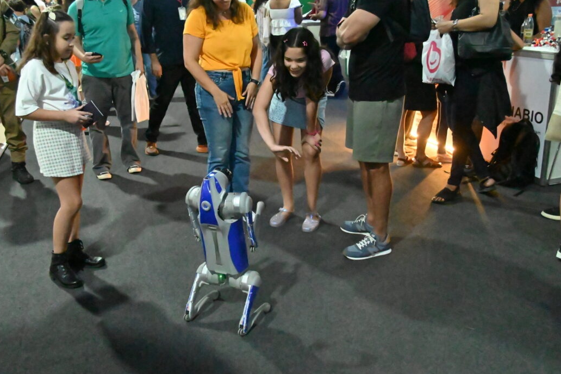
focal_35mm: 34
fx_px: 530
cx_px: 270
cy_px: 170
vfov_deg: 38.9
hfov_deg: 55.8
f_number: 4.5
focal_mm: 20
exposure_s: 1/640
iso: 25600
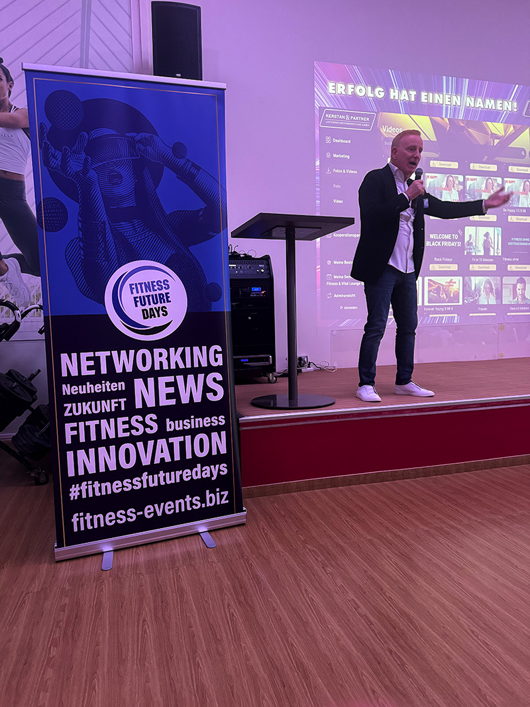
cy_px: 354
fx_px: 490
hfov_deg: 56.8
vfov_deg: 71.6
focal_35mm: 24
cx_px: 265
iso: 800
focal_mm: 6.76
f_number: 1.78
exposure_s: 1/60
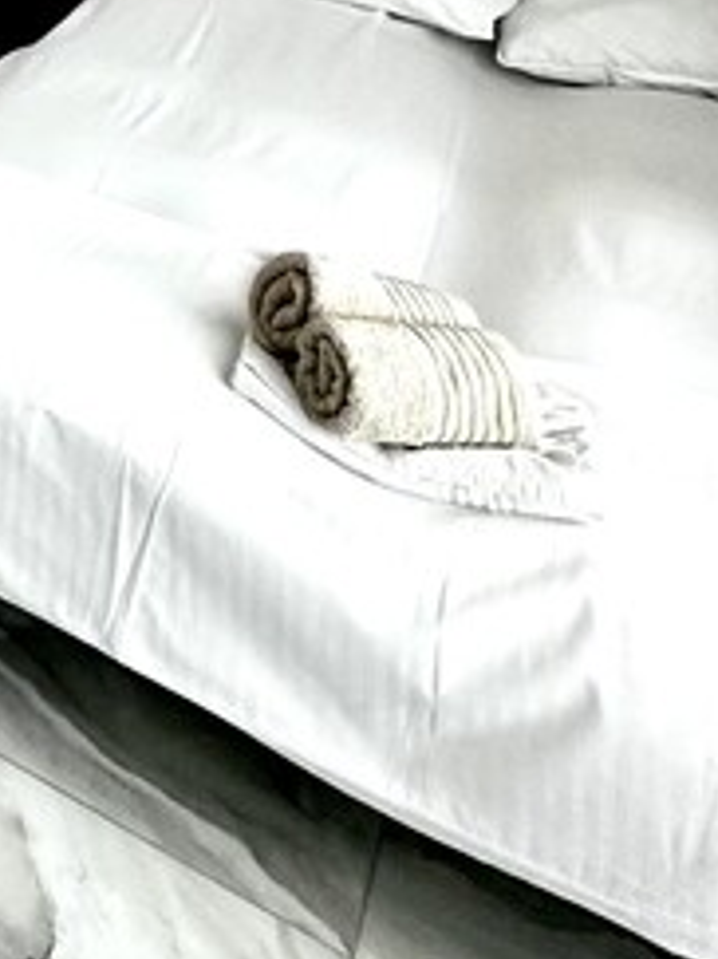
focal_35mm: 59
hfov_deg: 18.2
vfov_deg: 24.7
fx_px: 1633
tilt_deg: -6.2
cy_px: -505
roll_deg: -2.4
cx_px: -659
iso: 250
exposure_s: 1/100
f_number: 2.2
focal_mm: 2.22
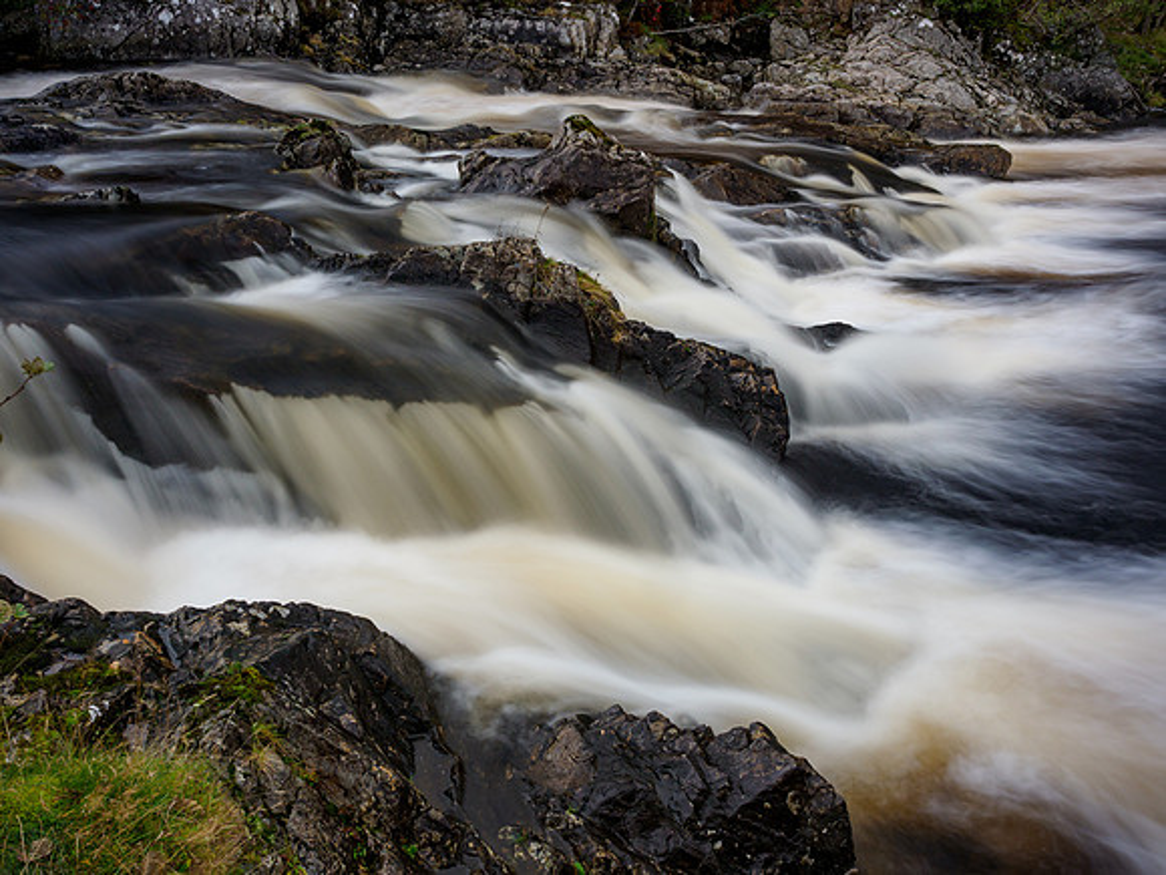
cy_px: 438
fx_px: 876
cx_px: 583
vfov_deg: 53.1
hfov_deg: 67.3
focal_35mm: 26
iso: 200
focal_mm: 13
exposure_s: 1.6
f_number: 7.1
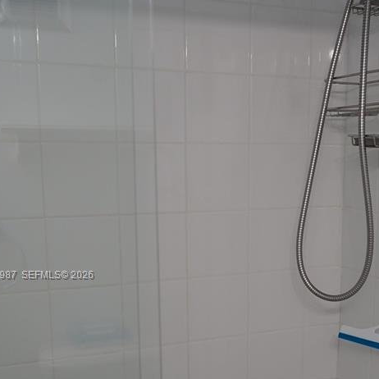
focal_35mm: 53
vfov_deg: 31.7
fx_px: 657
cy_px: 276
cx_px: 290
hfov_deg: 31.6
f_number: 4
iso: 640
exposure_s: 1/160
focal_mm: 24
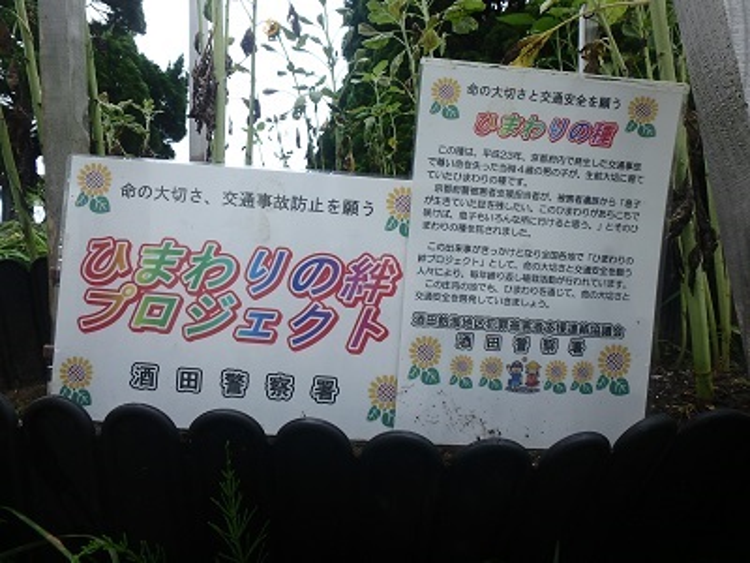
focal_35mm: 21
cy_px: 282
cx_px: 375
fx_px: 455
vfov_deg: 63.4
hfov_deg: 79.0
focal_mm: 3.7
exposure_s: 1/500
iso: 125
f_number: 3.5
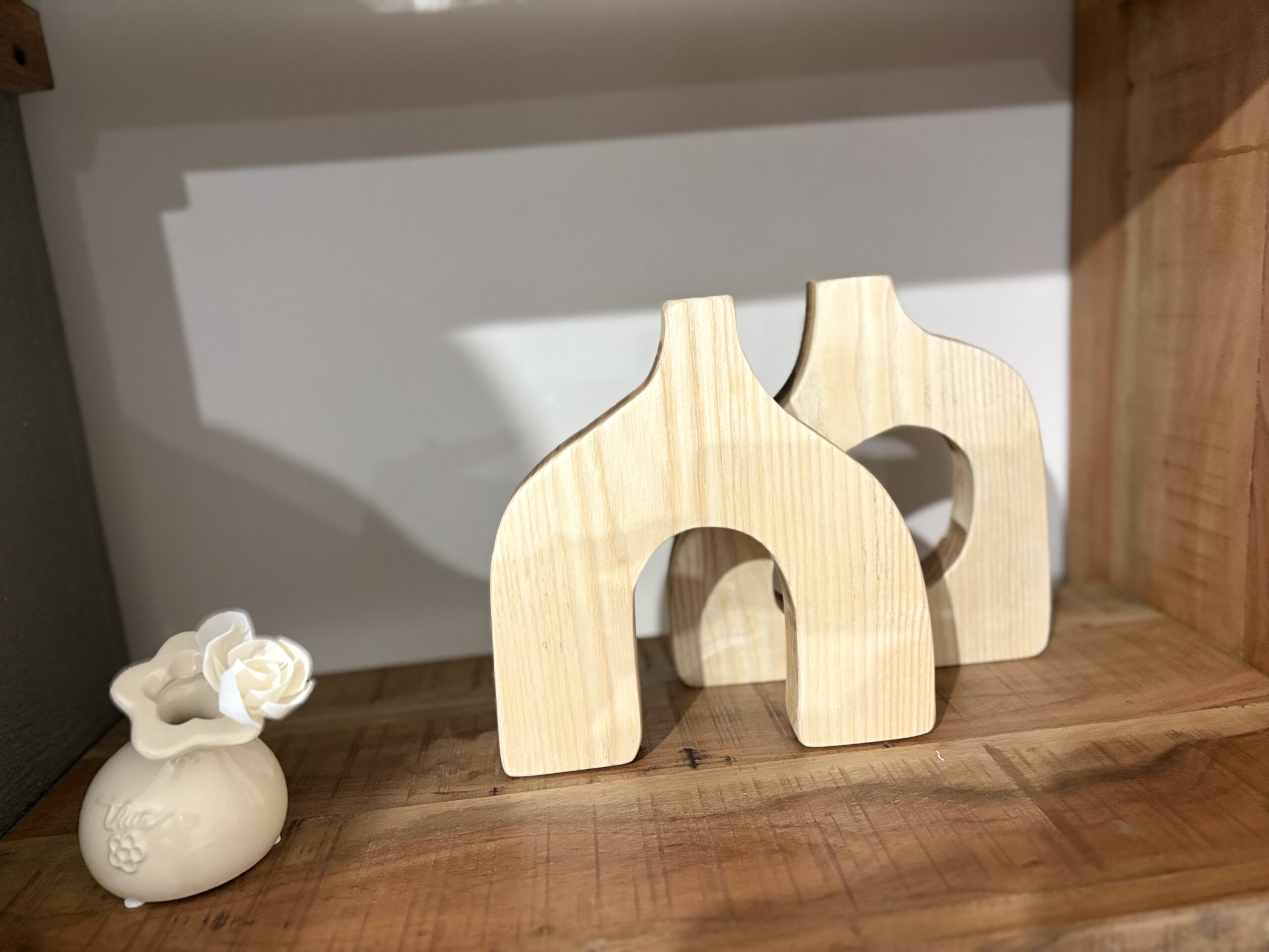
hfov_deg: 67.3
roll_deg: +5.4
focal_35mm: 26
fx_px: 953
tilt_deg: -11.5
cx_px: 634
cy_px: 476
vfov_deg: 53.1
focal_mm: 5.96
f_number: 1.6
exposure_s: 1/40
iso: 500
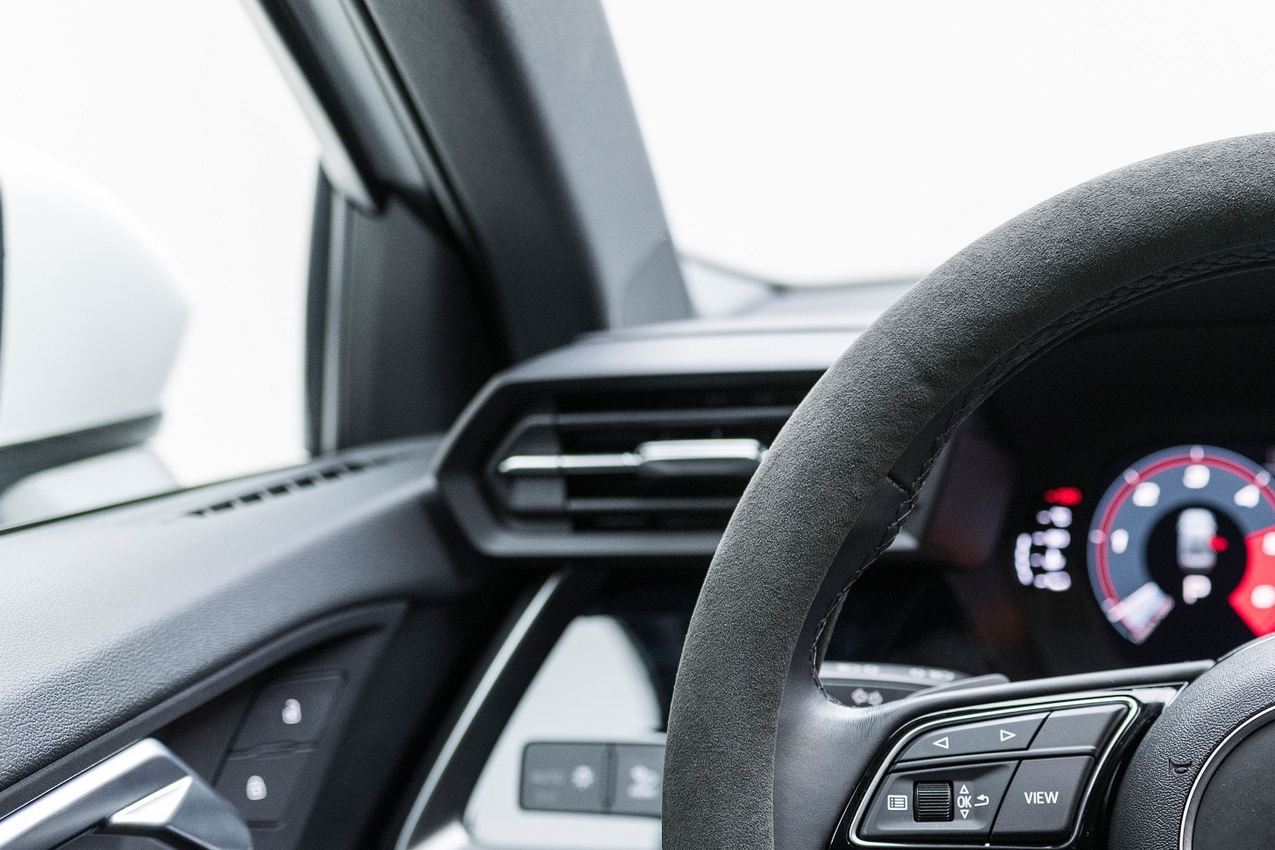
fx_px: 2585
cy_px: 816
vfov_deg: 18.3
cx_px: 1317
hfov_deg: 26.1
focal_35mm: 73
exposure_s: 1/30
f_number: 2.5
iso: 800
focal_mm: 35
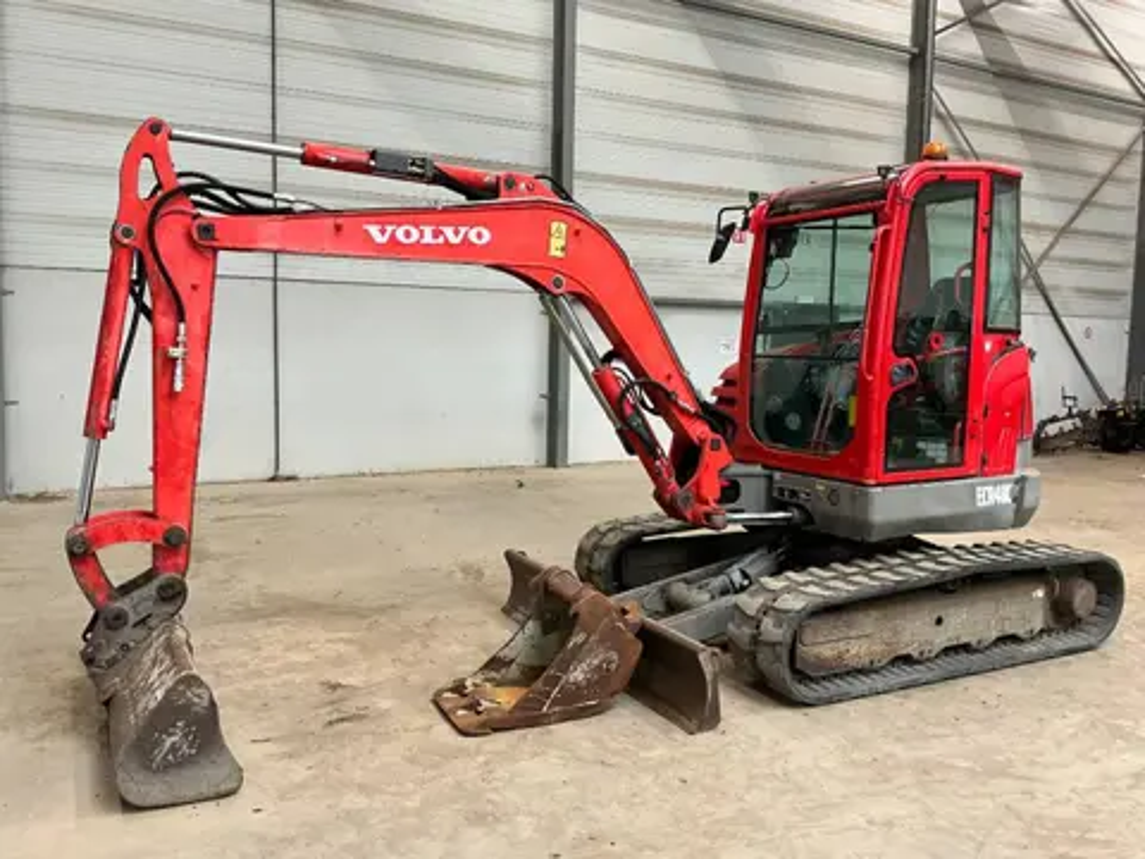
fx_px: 959
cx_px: 572
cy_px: 430
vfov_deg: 48.2
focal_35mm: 29
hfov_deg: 61.7
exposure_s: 1/60
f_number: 1.8
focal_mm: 3
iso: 125
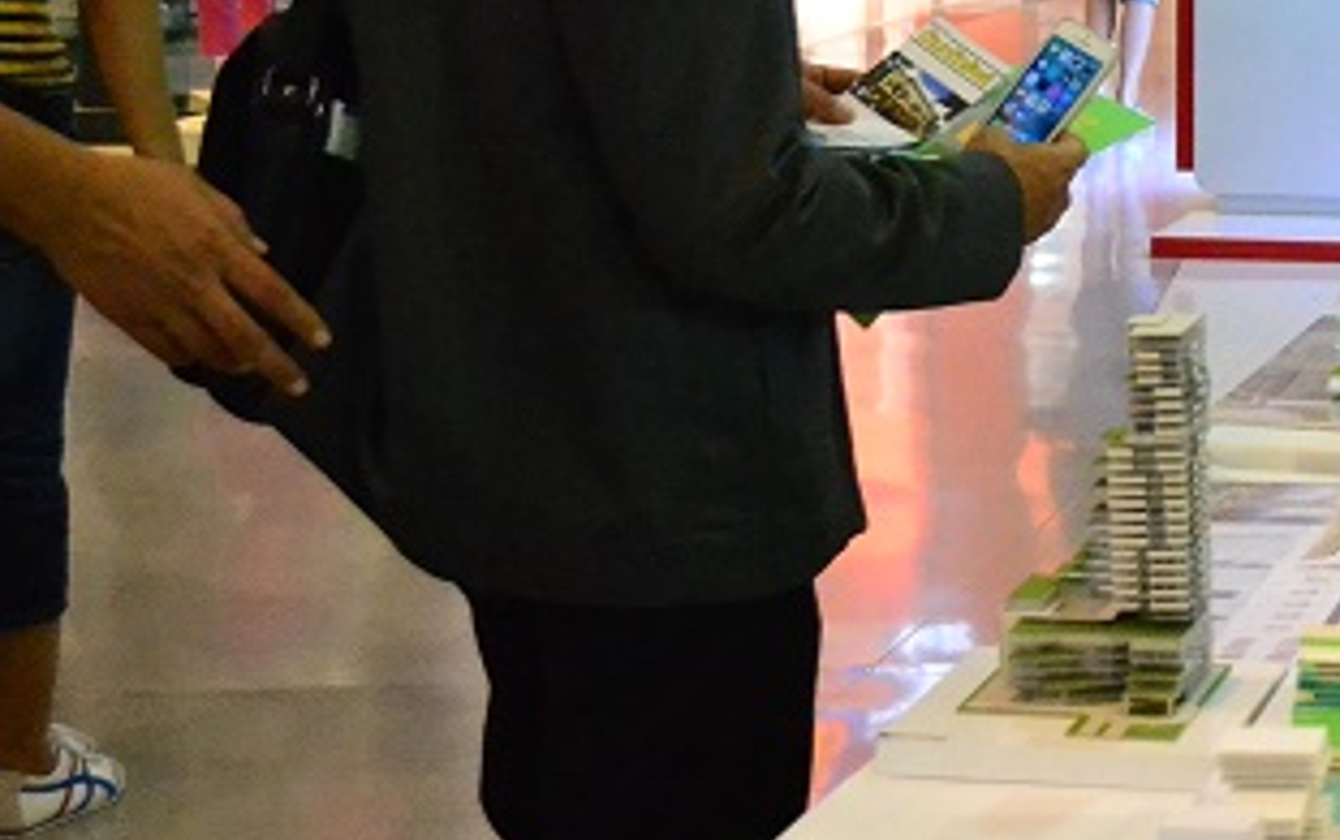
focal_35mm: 110
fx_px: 4021
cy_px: 170
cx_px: 1719
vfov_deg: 11.9
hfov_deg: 17.8
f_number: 5
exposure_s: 1/500
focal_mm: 28
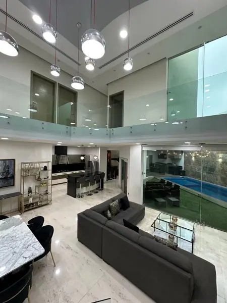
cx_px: 114
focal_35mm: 14
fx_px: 122
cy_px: 152
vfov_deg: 102.1
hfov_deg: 85.7
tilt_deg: +0.5
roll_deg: -1.8
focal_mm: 2.22
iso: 160
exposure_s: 1/60
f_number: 2.2
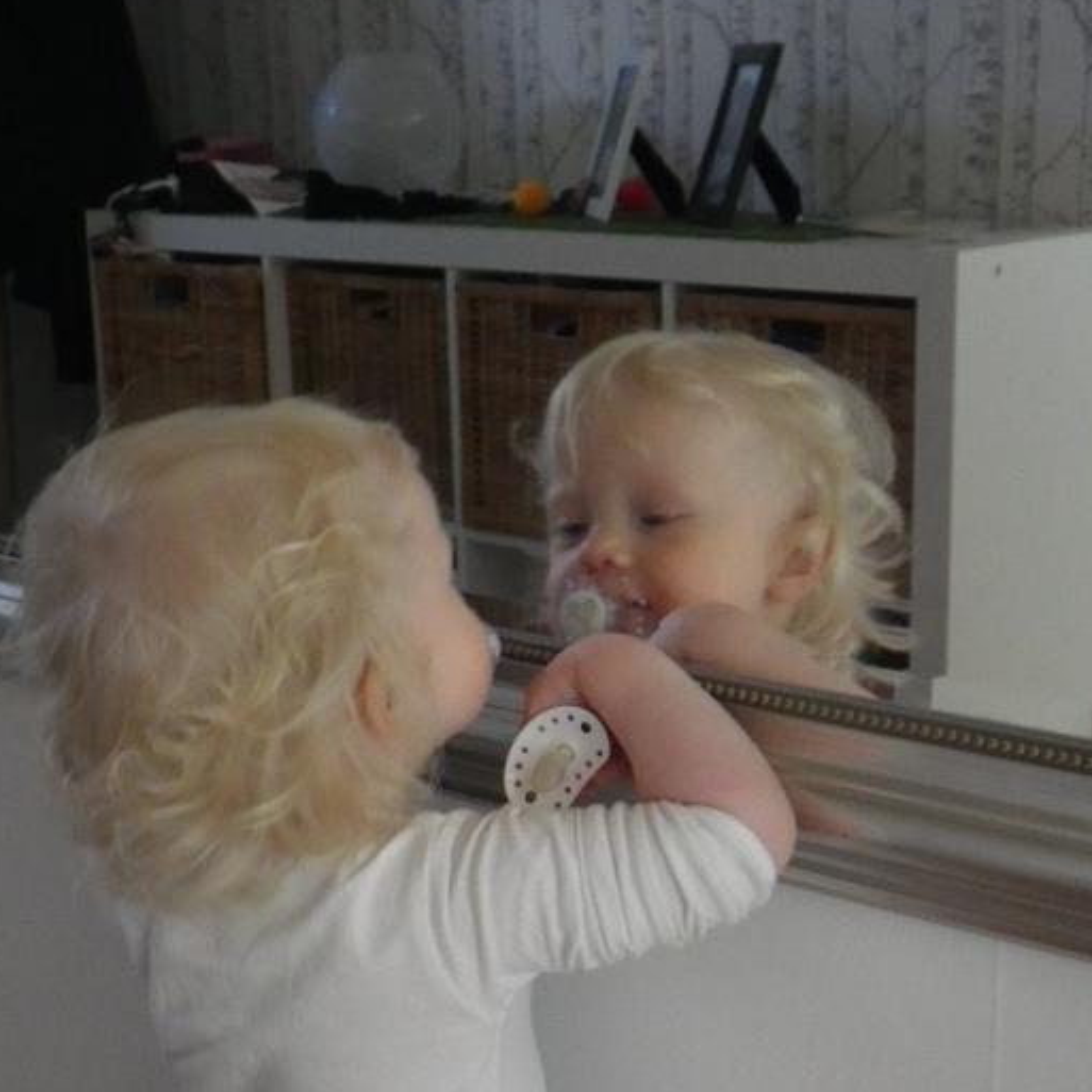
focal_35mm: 60
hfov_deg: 28.6
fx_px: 2141
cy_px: 790
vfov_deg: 28.3
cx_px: 530
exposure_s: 1/50
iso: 400
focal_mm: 6.1
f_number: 3.8
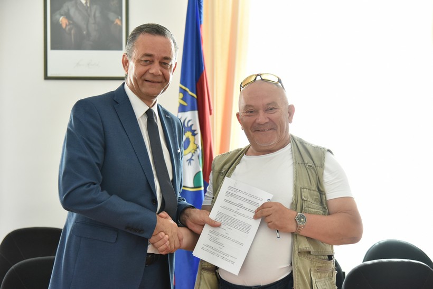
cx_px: 216
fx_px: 746
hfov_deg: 32.4
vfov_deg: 21.9
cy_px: 144
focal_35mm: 62
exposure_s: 1/640
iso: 5000
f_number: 4
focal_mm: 62
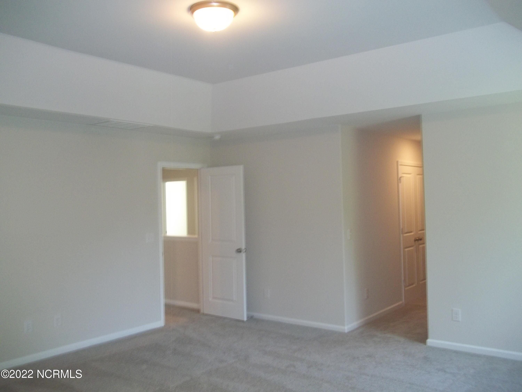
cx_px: 261
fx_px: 483
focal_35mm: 32
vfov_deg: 44.2
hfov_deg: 56.8
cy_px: 196
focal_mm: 5.7
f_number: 2.9
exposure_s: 1/50
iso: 160
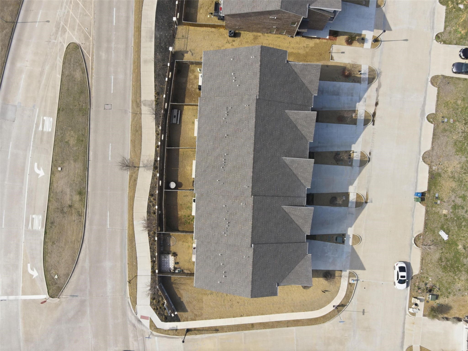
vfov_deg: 56.8
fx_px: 324
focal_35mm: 24
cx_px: 234
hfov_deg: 71.6
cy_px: 176
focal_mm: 4.5
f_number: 2.8
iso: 100
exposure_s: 1/800
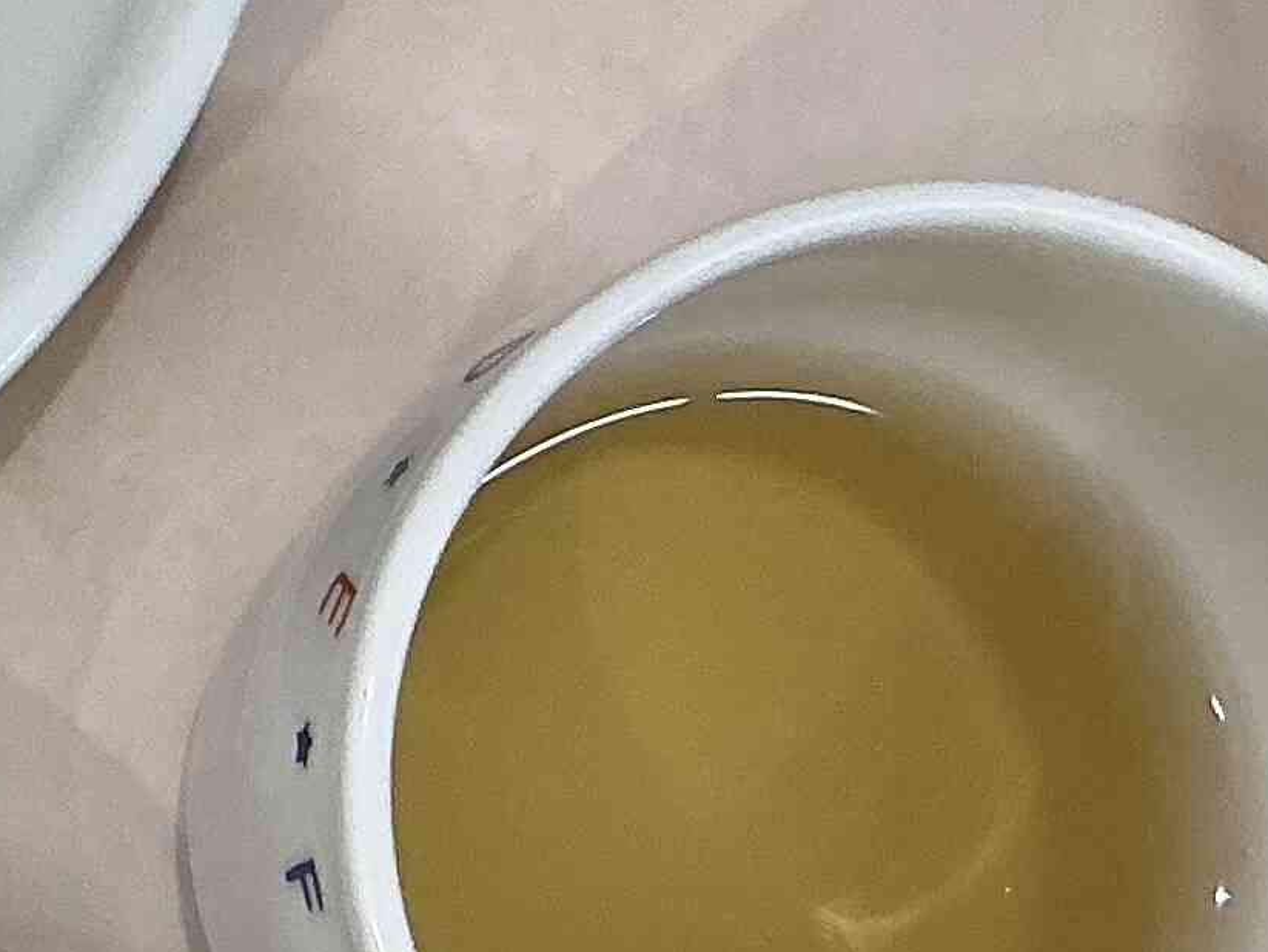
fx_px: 5204
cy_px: 516
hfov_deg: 12.3
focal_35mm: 142
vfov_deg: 10.5
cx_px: -1274
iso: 64
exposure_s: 1/60
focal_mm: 3
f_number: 1.8
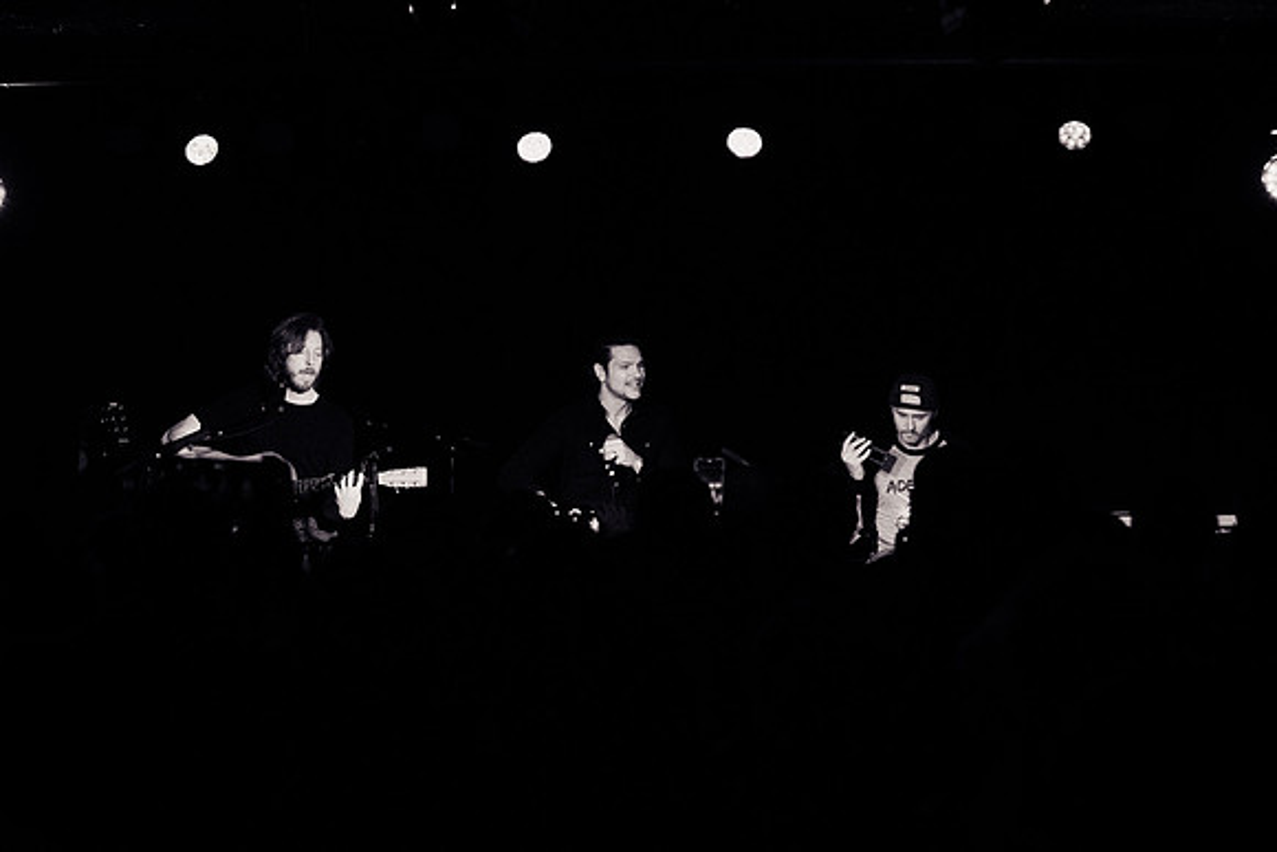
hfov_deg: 17.2
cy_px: 562
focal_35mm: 119
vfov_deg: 11.5
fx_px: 4210
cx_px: 439
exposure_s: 1/640
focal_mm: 70
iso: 2500
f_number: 4
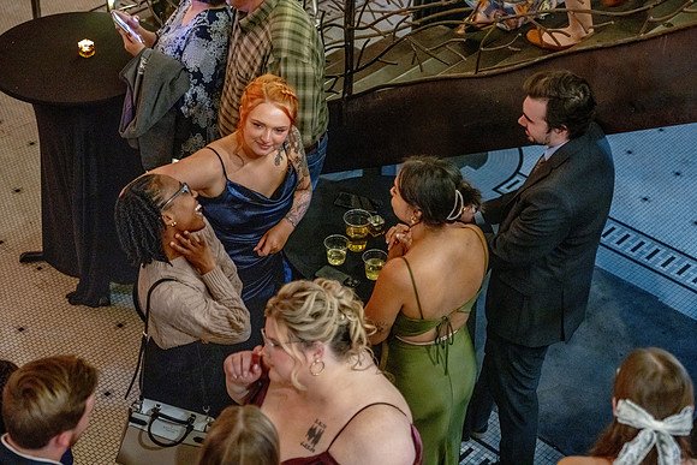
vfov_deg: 19.5
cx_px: 348
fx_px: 1356
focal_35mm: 70
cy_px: 232
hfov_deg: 28.8
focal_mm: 70
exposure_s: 1/60
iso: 6400
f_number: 2.8
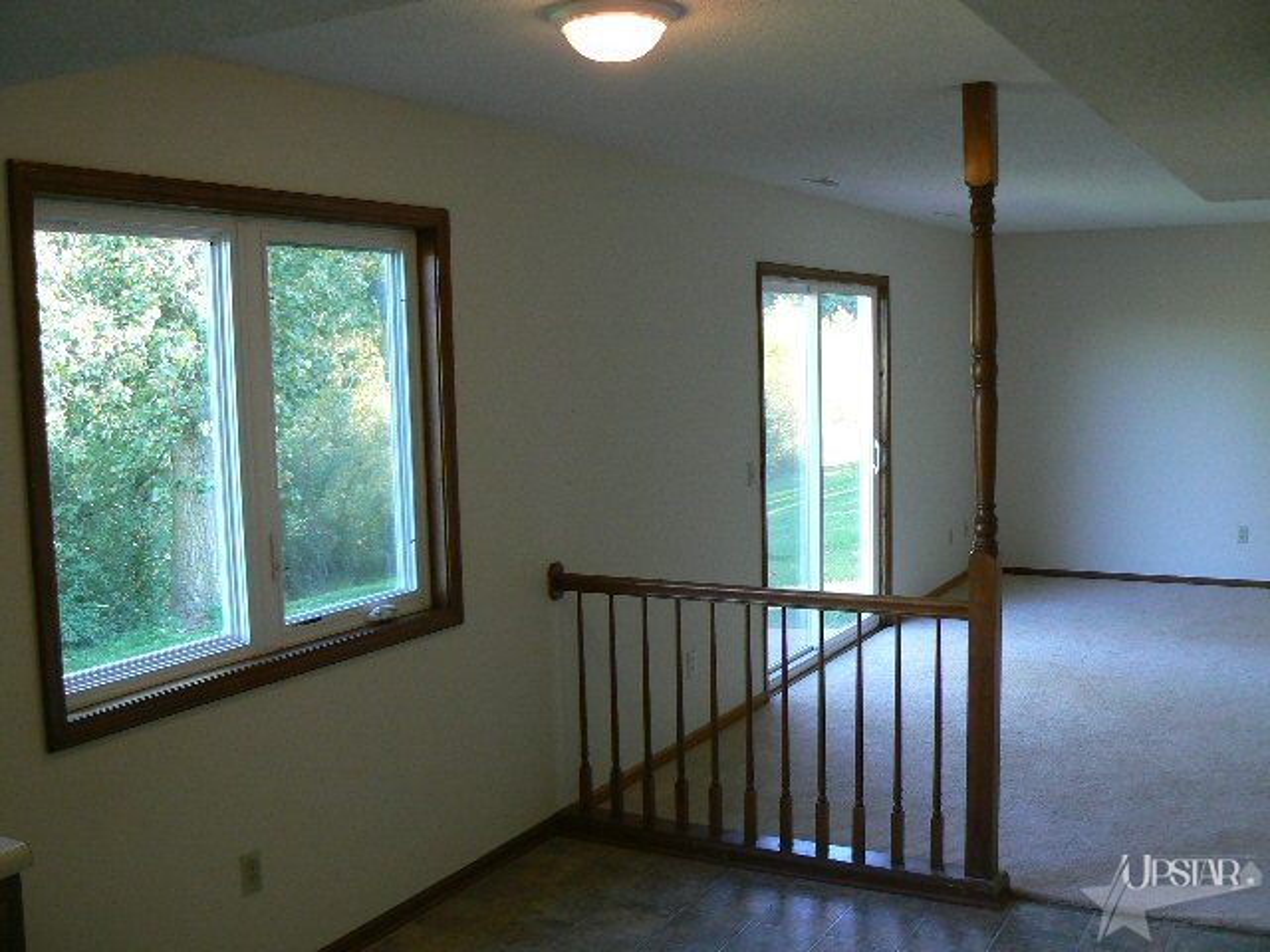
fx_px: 1321
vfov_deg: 39.7
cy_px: 476
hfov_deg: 51.4
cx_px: 635
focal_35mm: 36
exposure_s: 1/30
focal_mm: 6
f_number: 2.8
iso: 125
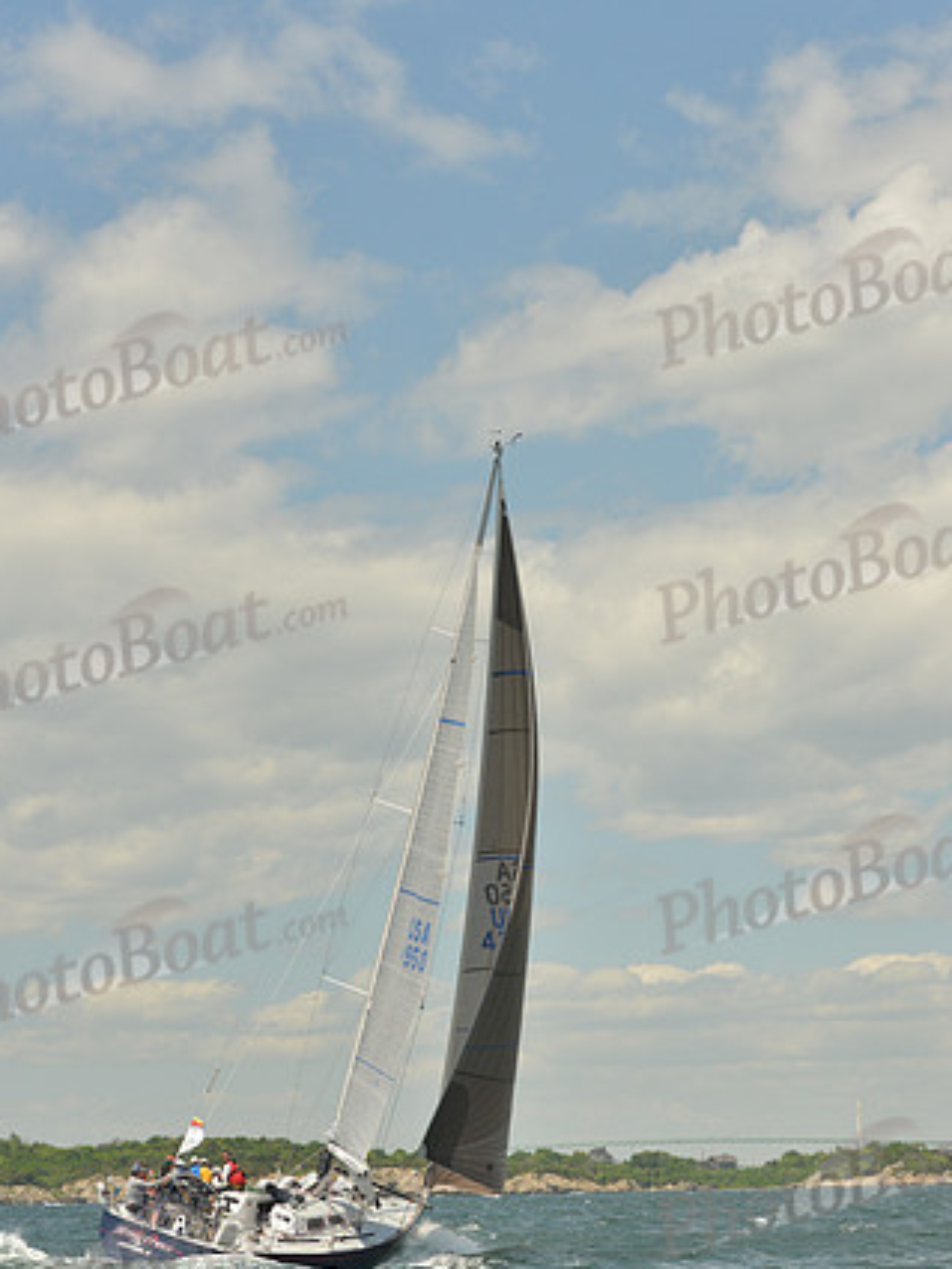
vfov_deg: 18.7
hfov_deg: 14.1
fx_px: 3848
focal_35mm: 105
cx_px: 503
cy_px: 764
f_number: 6.3
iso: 400
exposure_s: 1/800
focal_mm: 80
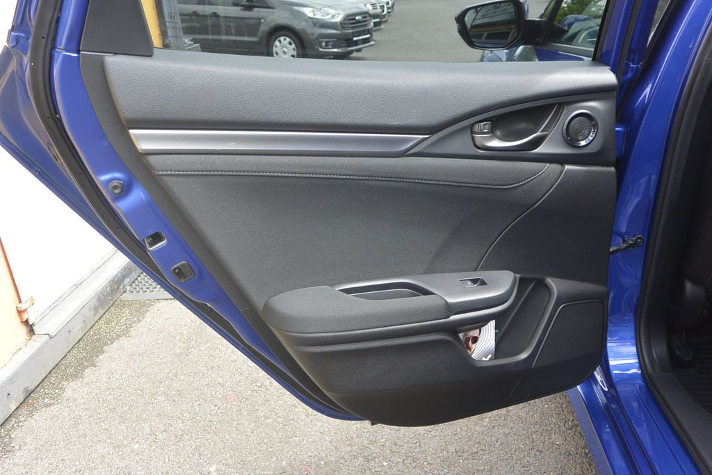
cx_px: 356
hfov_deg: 63.7
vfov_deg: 45.0
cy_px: 238
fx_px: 574
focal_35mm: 29
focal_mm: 11
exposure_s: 1/250
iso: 160
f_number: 3.5
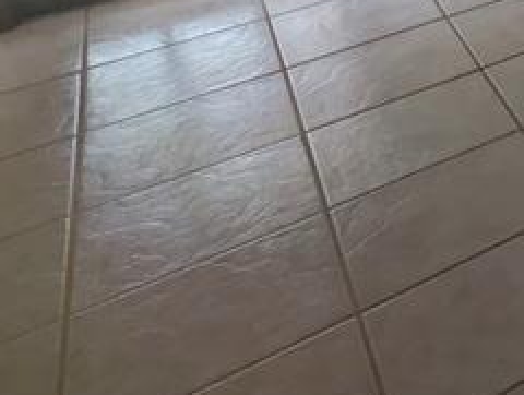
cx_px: 1061
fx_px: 774
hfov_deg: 19.1
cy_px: -236
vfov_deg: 22.3
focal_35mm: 51
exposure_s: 1/90.6
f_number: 1.7
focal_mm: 2.02
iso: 48
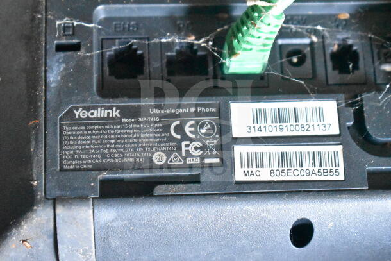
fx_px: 896
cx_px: 196
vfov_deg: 16.6
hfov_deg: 24.6
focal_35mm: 82
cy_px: 130
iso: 18000
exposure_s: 1/100
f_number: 5.6
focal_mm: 55
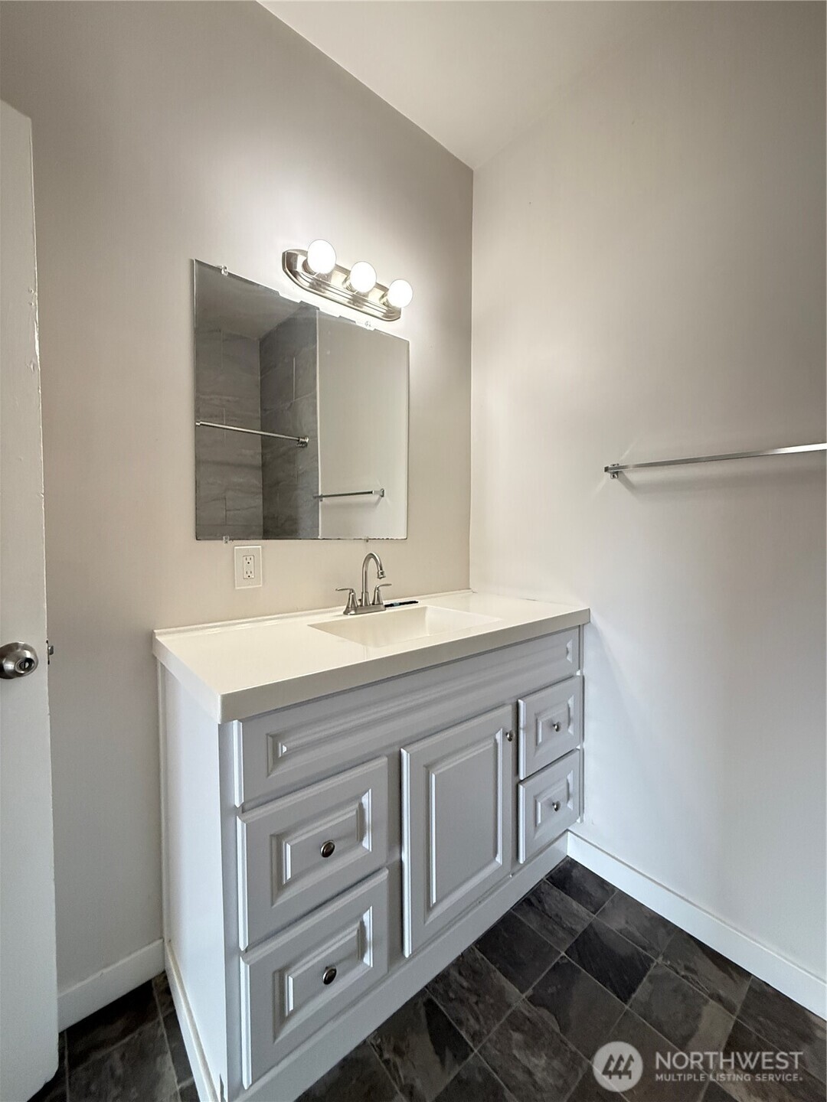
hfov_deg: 85.7
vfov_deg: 102.1
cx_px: 414
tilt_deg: -1.2
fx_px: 446
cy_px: 551
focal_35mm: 14
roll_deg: -0.4
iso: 640
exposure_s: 1/120
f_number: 2.2
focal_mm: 2.22
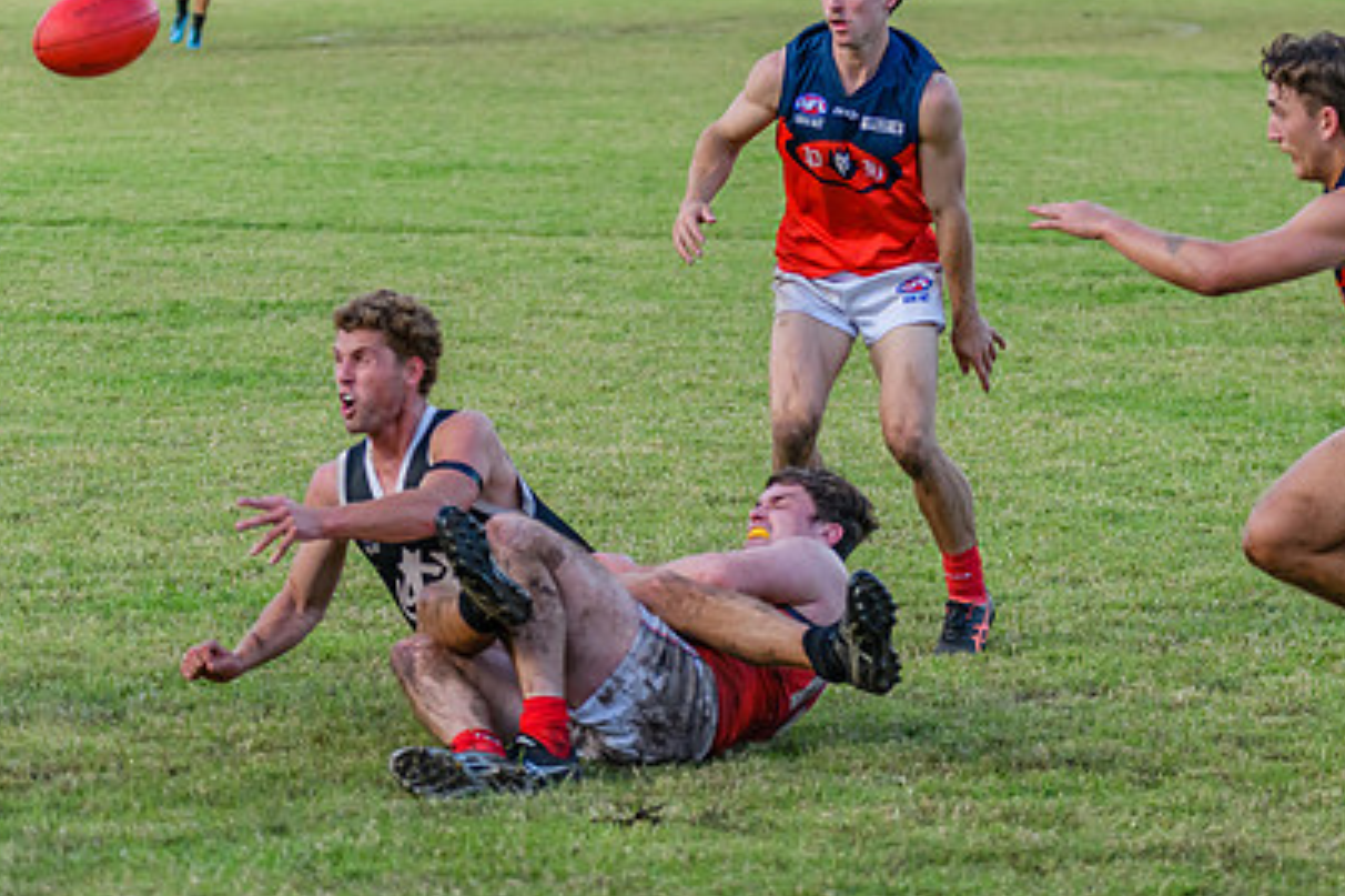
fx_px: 9000
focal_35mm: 241
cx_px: 813
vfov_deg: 5.7
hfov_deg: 8.5
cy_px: 417
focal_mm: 150
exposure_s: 1/2000
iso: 1800
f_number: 5
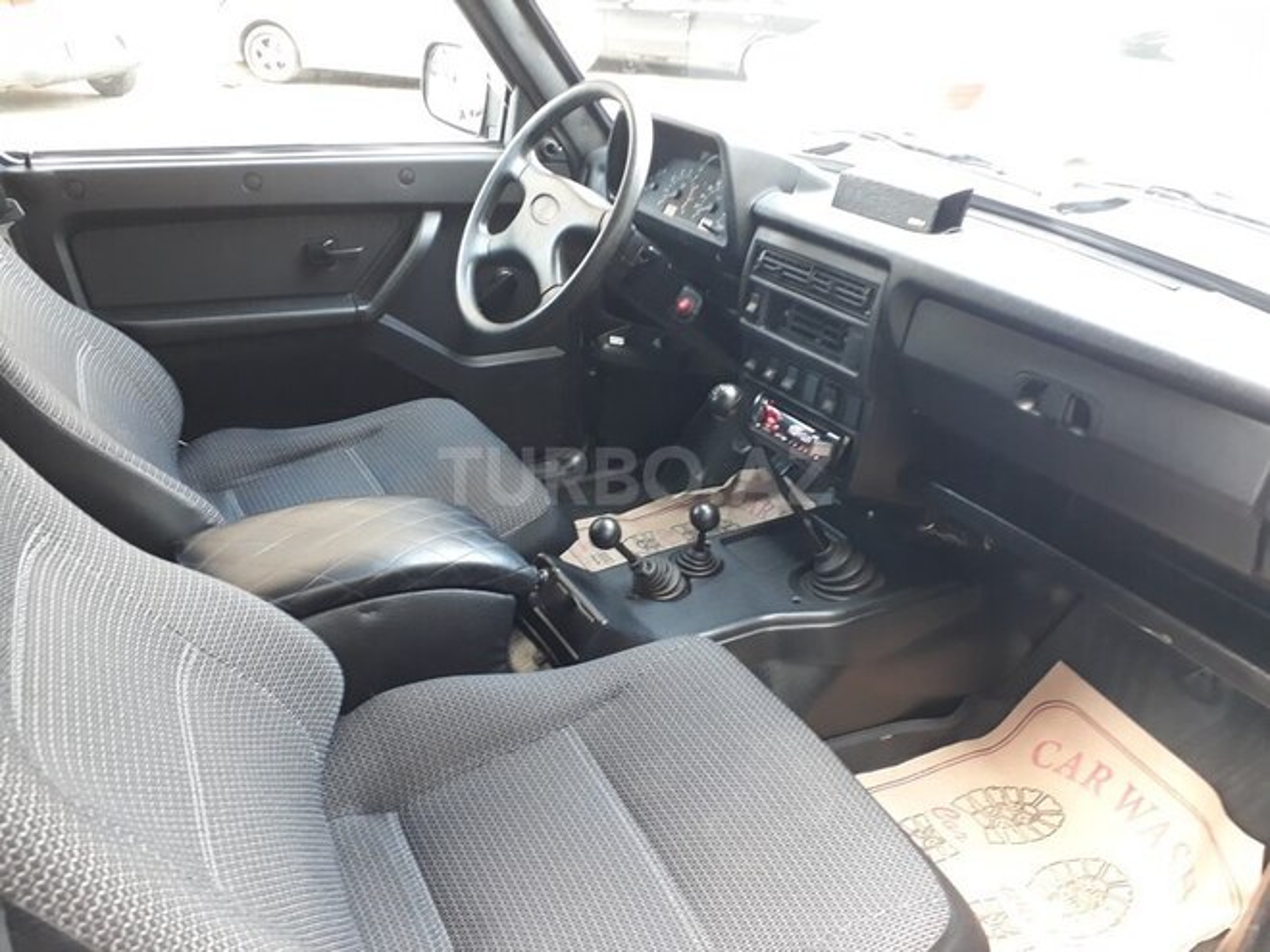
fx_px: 991
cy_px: 476
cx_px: 635
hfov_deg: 65.3
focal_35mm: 27
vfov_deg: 51.4
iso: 200
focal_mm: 3.6
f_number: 1.9
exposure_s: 1/17
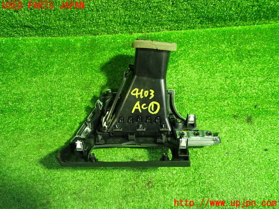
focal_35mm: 30
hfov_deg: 60.0
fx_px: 242
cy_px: 104
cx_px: 140
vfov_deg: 46.8
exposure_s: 1/30
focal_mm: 5.4
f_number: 2.3
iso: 640
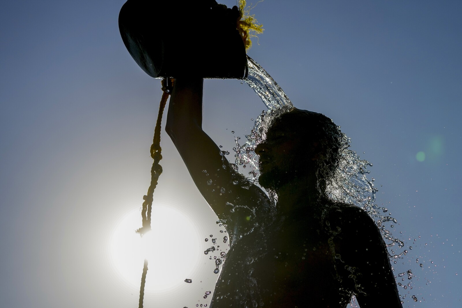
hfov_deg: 28.8
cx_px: 231
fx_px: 898
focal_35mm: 70
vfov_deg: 19.5
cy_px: 154
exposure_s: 1/32000
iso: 400
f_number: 3.5
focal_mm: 70
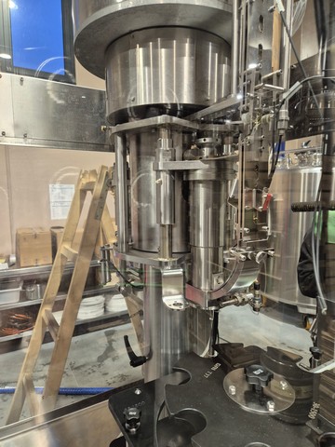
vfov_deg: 73.9
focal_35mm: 23
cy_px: 224
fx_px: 297
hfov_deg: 58.9
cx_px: 168
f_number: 1.8
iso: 250
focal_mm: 5.4
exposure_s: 1/100
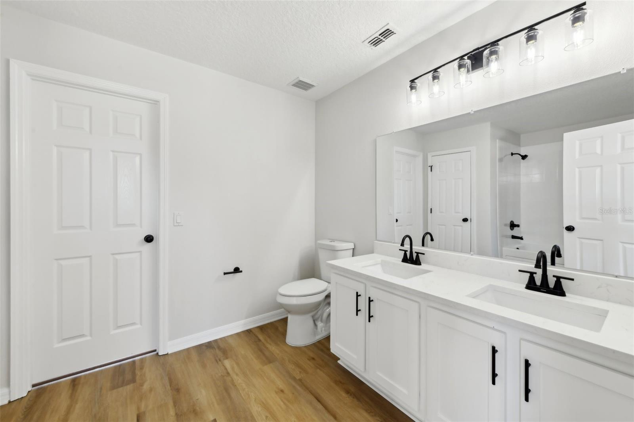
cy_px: 211
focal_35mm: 14
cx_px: 317
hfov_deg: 104.3
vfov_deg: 81.2
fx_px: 246
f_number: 8
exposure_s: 1/50
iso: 400
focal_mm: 14
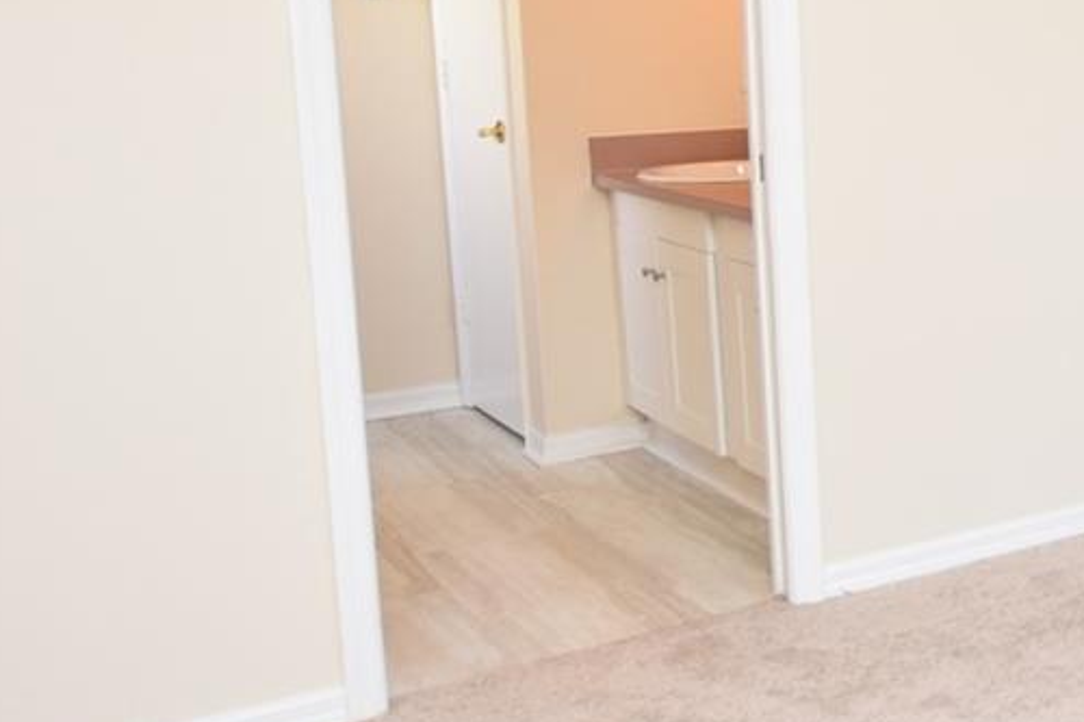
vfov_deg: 27.8
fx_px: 1445
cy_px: 206
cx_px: 1511
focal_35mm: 48
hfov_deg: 29.8
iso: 280
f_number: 4
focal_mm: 10
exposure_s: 1/60
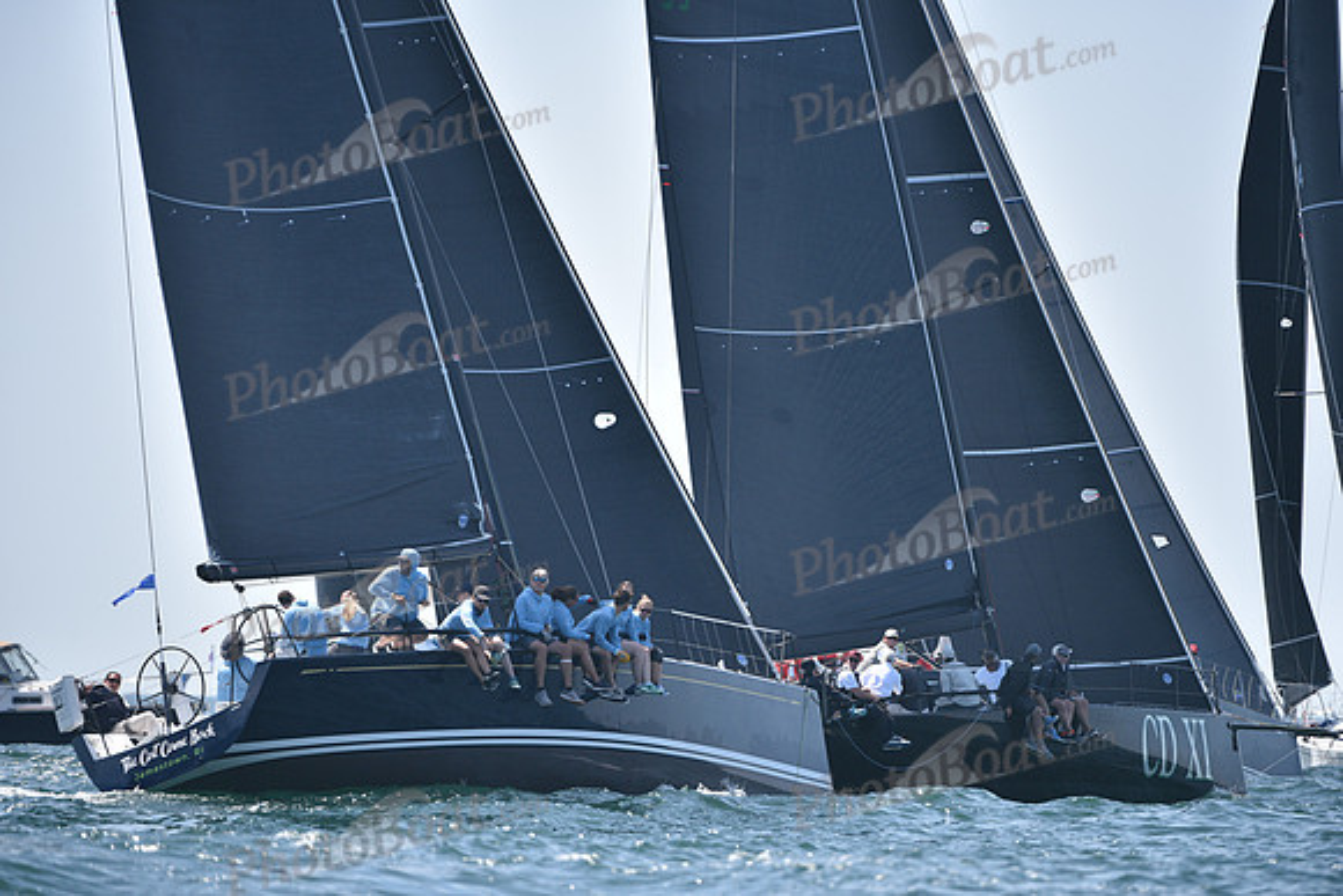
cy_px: 448
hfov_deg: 5.2
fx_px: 14925
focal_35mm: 400
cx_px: 672
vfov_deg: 3.4
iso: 320
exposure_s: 1/1600
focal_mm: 400
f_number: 4.5
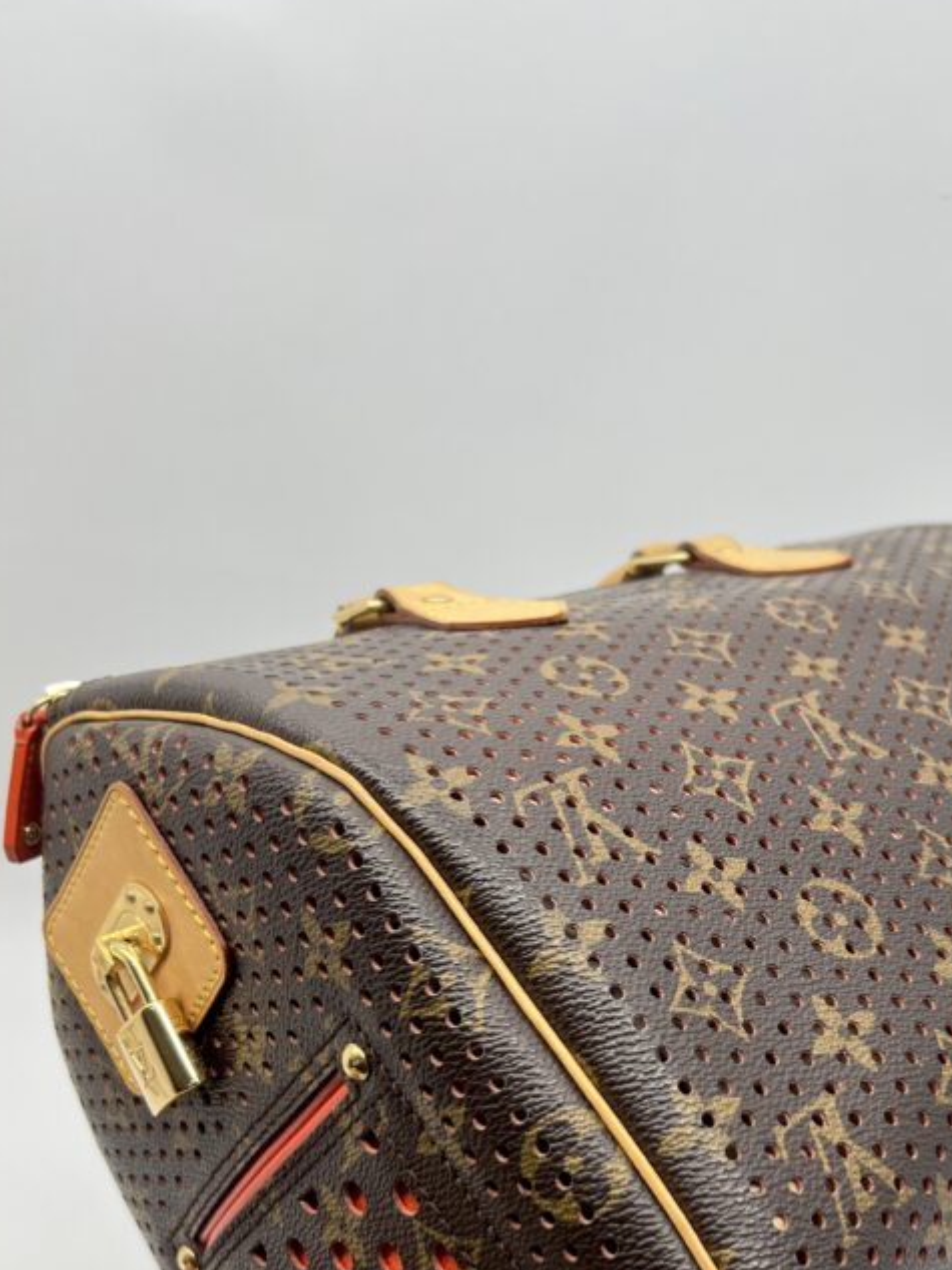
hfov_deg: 34.0
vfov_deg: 43.8
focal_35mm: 42
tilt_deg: -26.5
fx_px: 1541
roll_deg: +2.8
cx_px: 649
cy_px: 901
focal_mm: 5.7
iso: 40
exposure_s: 1/100
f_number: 1.5
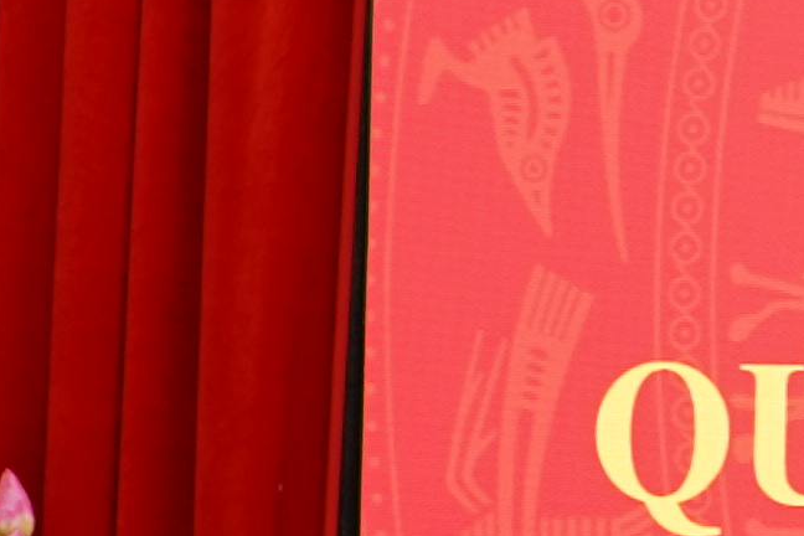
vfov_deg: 5.2
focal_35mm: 261
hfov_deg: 7.3
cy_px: 699
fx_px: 5829
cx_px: 2119
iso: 250
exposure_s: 1/20
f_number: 4
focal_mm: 29
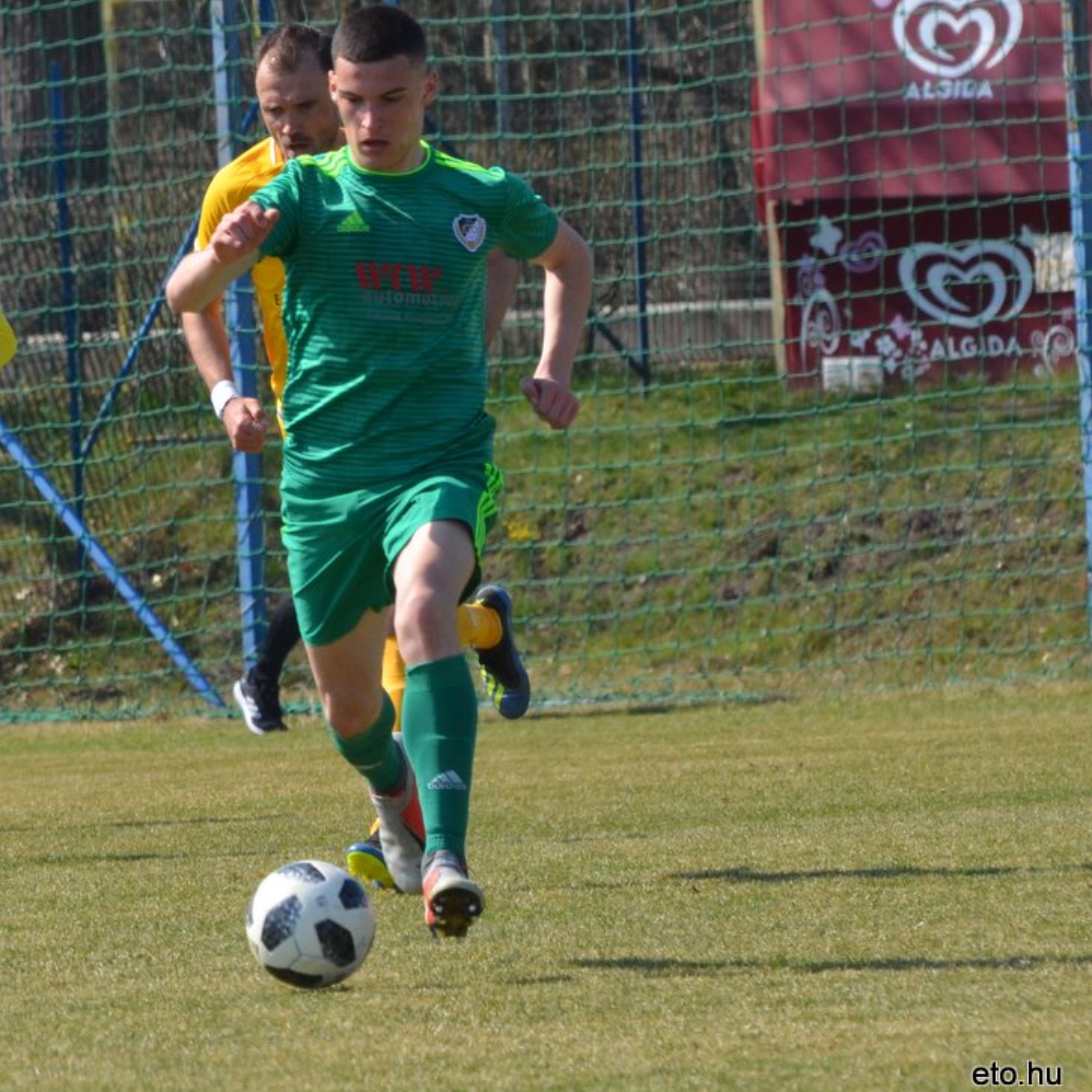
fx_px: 15061
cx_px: 202
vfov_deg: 4.2
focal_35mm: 422
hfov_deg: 4.2
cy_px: 527
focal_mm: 200
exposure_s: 1/1000
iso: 500
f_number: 8
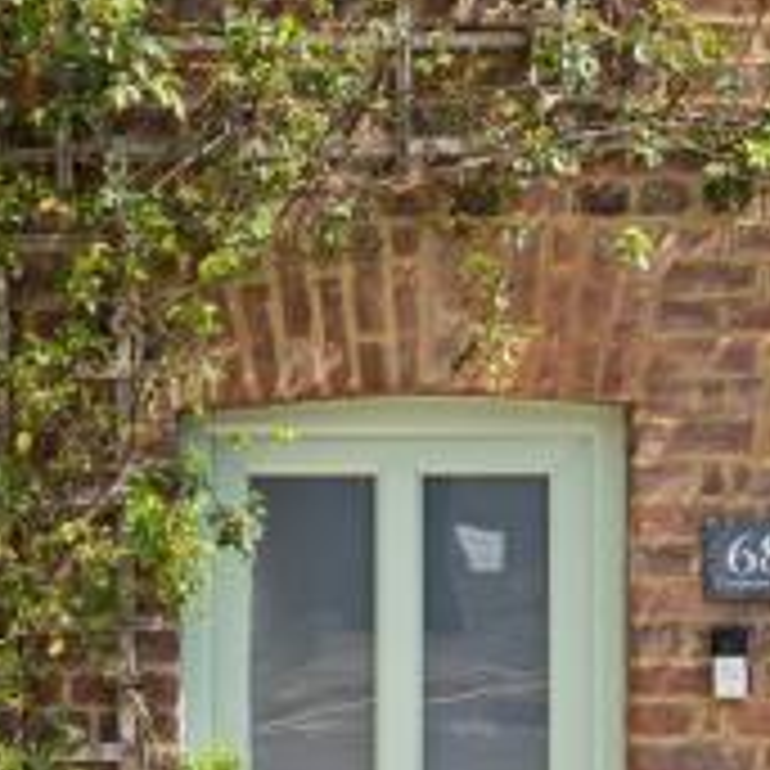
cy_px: 624
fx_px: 2089
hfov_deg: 20.8
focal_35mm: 83
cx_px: 261
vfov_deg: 20.6
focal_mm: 35
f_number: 6.3
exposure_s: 1/160
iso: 100
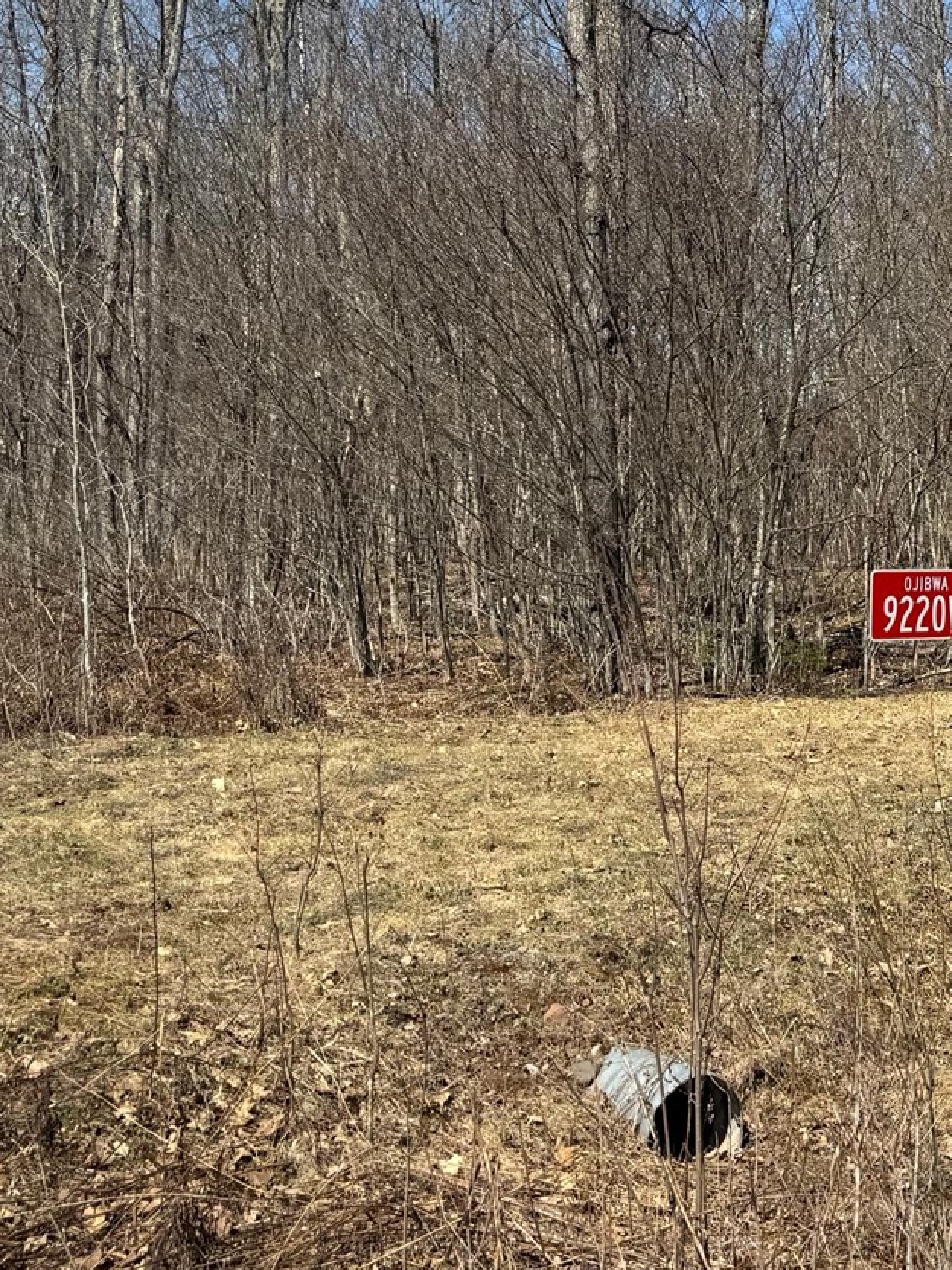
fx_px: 2163
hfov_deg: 23.5
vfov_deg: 32.5
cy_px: 439
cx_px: 1017
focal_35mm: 59
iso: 80
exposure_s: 1/4310
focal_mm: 6.76
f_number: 1.78
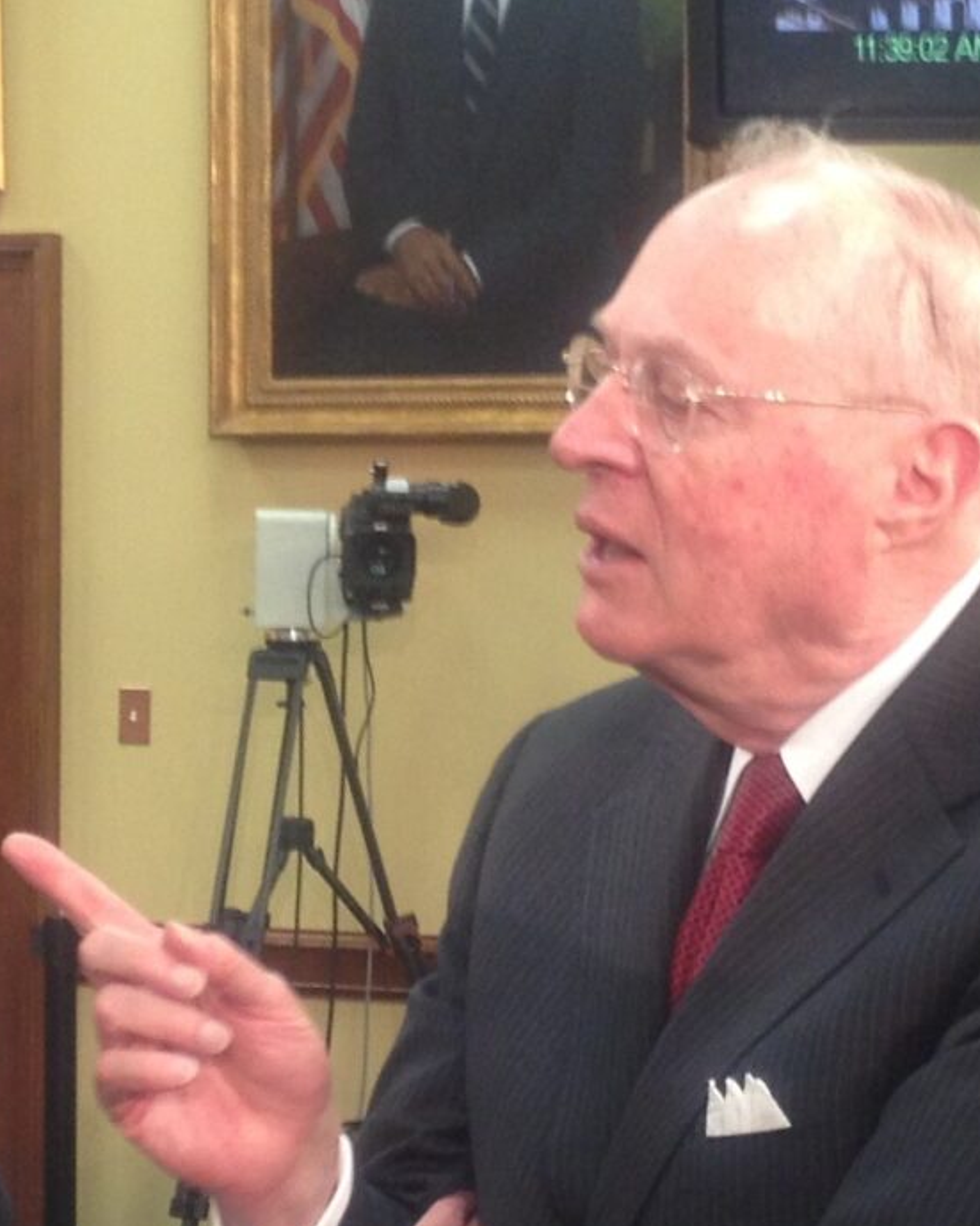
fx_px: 4605
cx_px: 466
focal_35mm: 127
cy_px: 767
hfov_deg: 12.1
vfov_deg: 15.1
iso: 80
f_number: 2.4
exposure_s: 1/20
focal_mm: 4.28
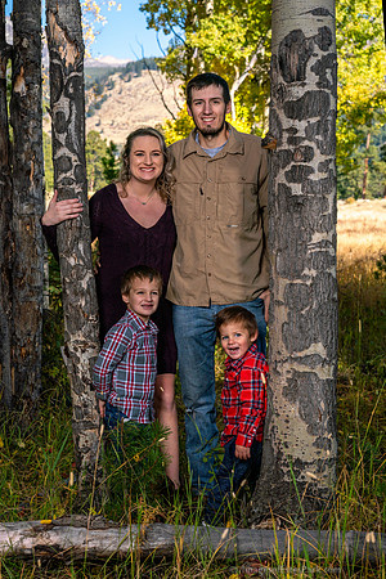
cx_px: 193
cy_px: 290
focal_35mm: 50
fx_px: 804
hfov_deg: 27.0
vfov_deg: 39.6
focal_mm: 50
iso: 160
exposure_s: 1/1000
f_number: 5
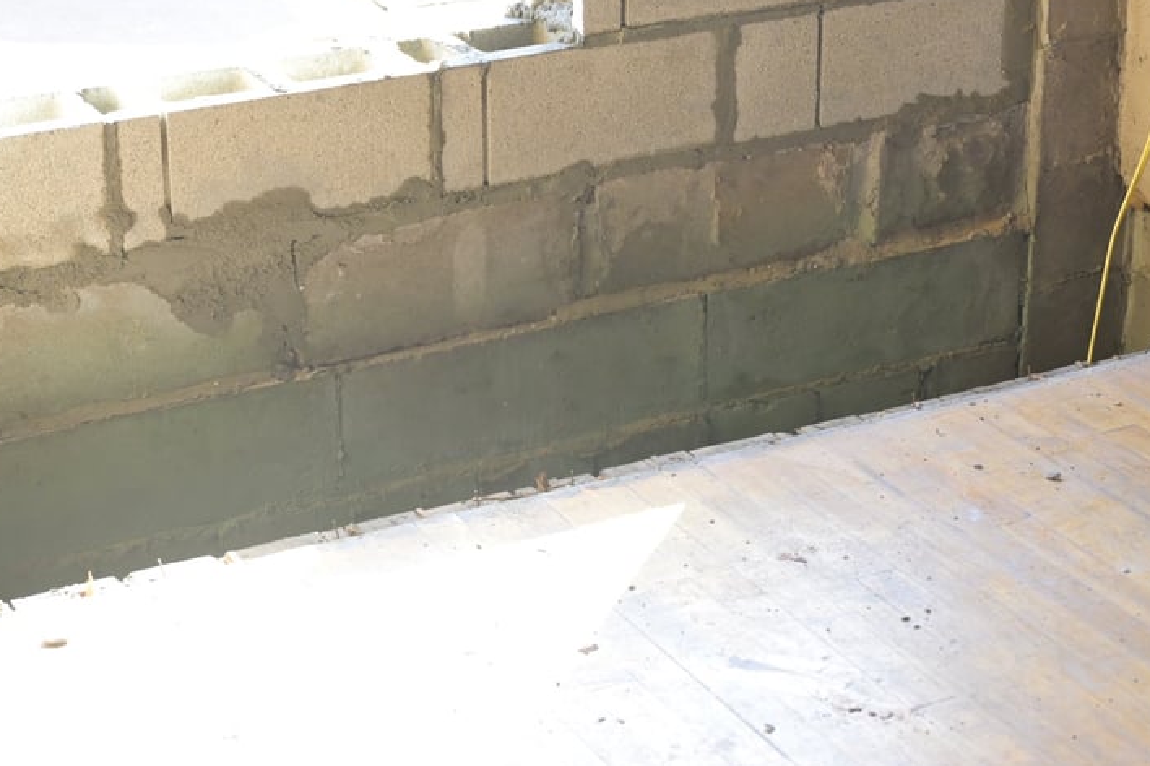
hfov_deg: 24.5
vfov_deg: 16.4
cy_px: 319
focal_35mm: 83
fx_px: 2651
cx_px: 534
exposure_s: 1/500
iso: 800
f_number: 2.8
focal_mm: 49
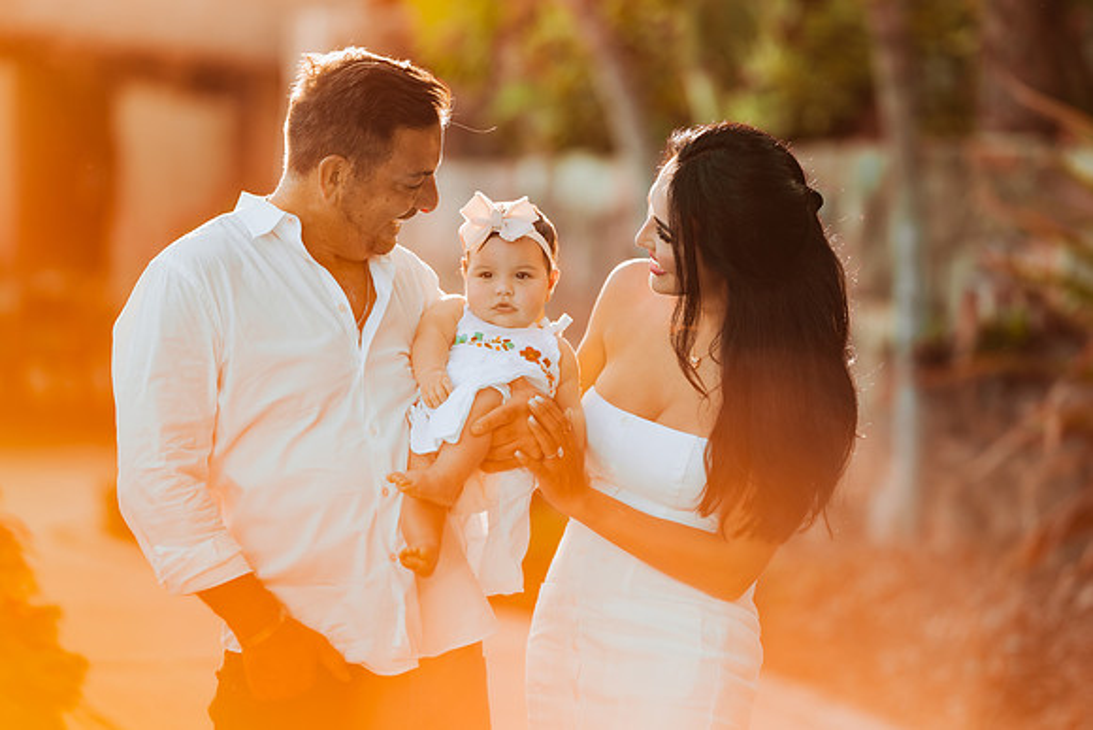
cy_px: 365
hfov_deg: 15.2
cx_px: 546
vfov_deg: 10.2
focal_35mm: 135
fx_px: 4100
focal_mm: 135
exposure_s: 1/500
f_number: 1.8
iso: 80
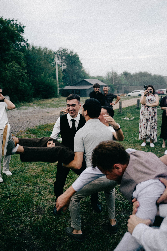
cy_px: 126
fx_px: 195
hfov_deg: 46.4
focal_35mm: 28
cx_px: 84
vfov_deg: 65.5
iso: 80
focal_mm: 28
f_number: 2.8
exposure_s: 1/160
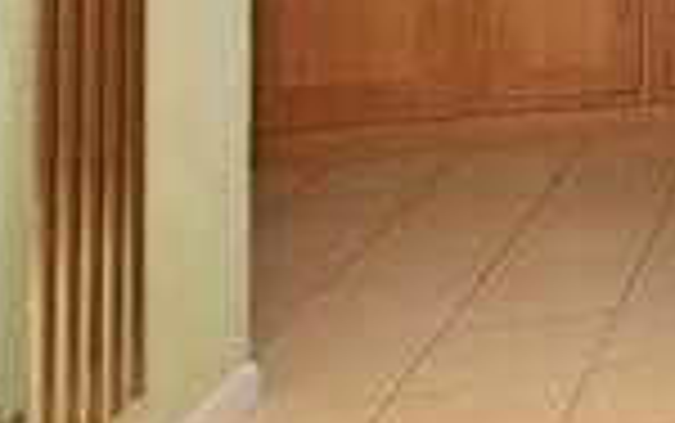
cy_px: -263
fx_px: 1233
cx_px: 1444
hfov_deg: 17.5
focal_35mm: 67
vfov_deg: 17.0
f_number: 7.1
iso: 400
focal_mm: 10
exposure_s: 1/200
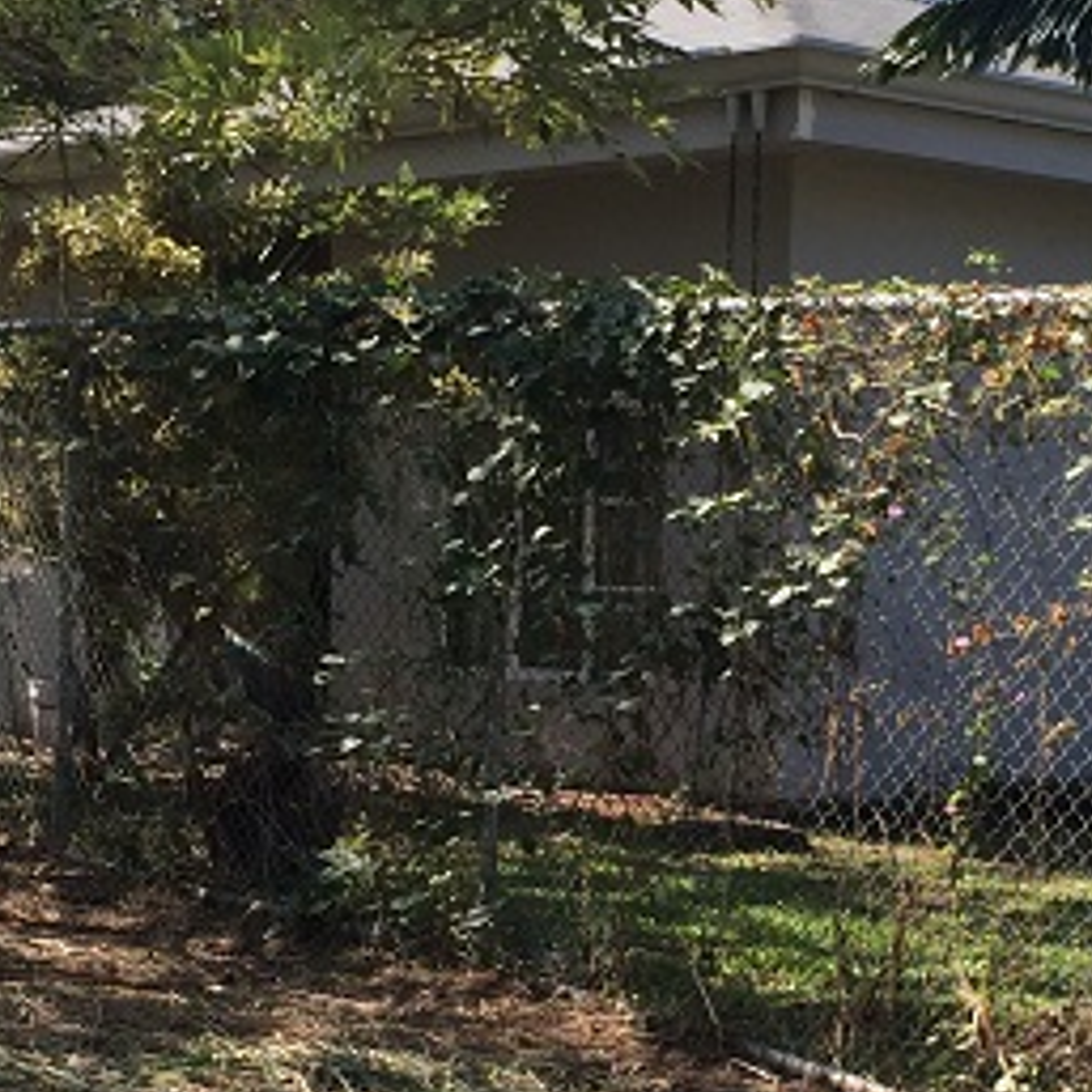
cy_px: 746
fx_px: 3319
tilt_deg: -6.0
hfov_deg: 18.6
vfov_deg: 18.6
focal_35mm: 93
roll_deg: -1.0
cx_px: 693
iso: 32
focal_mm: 4.15
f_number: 2.2
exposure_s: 1/933
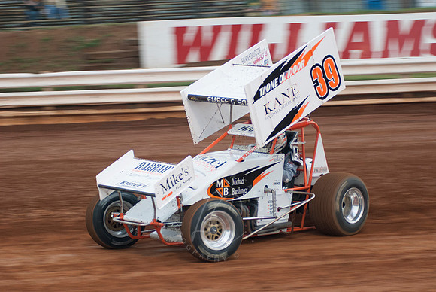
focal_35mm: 120
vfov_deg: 11.4
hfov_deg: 17.0
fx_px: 1455
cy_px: 146
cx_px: 218
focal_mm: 80
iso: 400
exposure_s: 1/320
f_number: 3.2
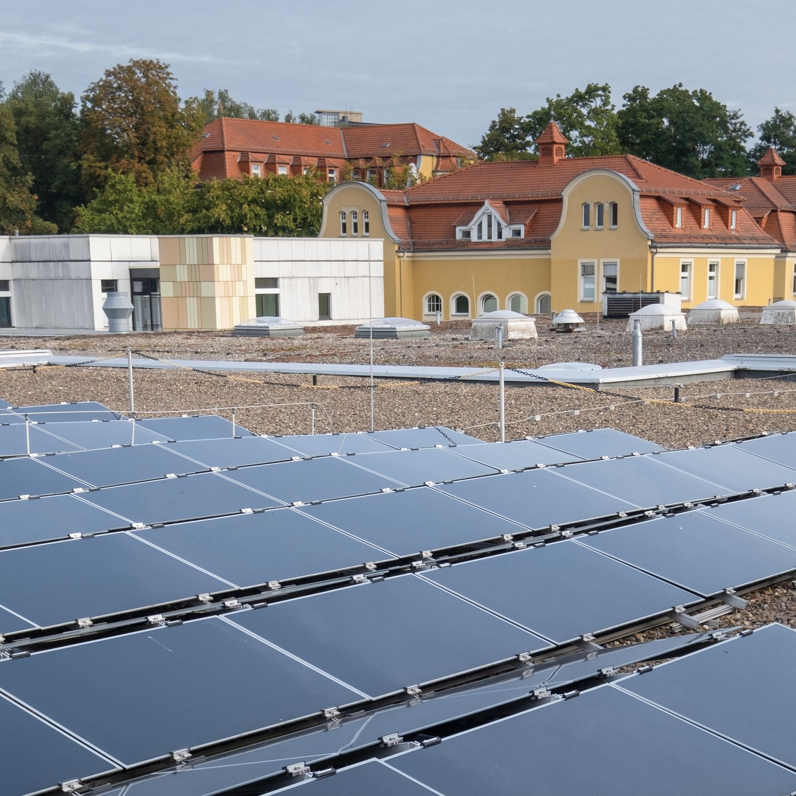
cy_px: 806
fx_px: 1795
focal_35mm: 69
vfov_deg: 23.9
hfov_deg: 25.0
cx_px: 470
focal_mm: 24
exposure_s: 1/100
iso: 160
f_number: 9
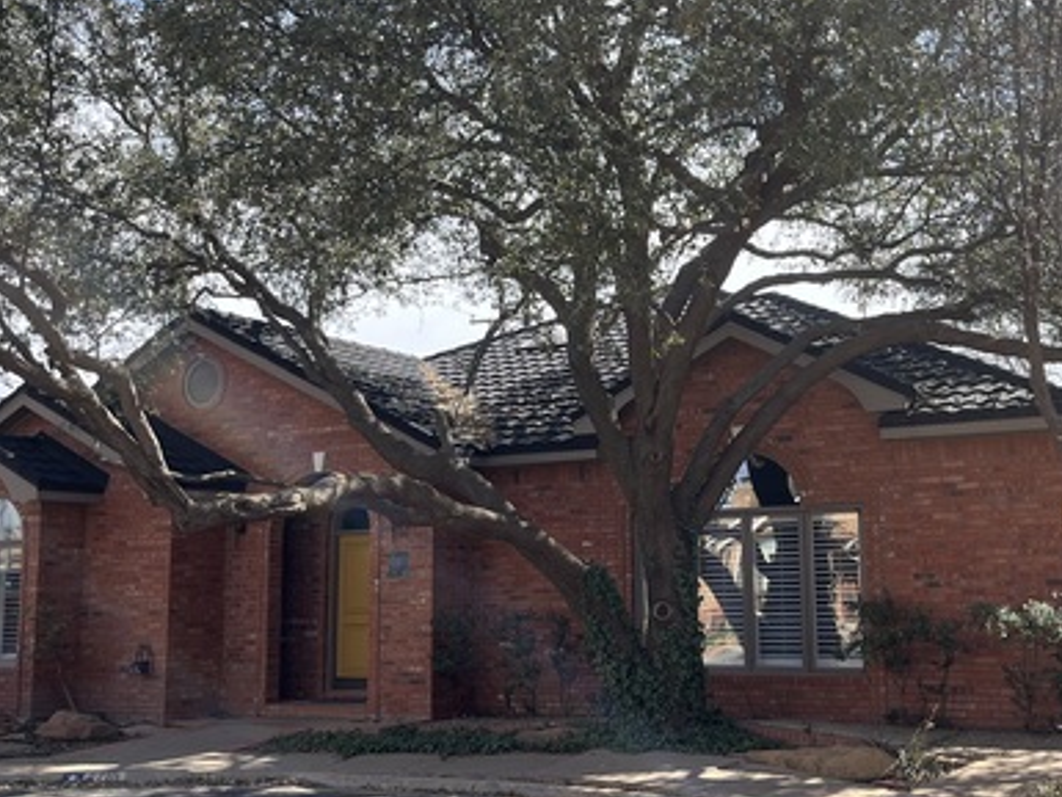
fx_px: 1381
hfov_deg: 41.6
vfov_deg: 32.2
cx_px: 685
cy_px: 392
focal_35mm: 45
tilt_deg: +9.4
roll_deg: +1.3
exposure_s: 1/967
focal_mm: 5.1
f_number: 1.6
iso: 50
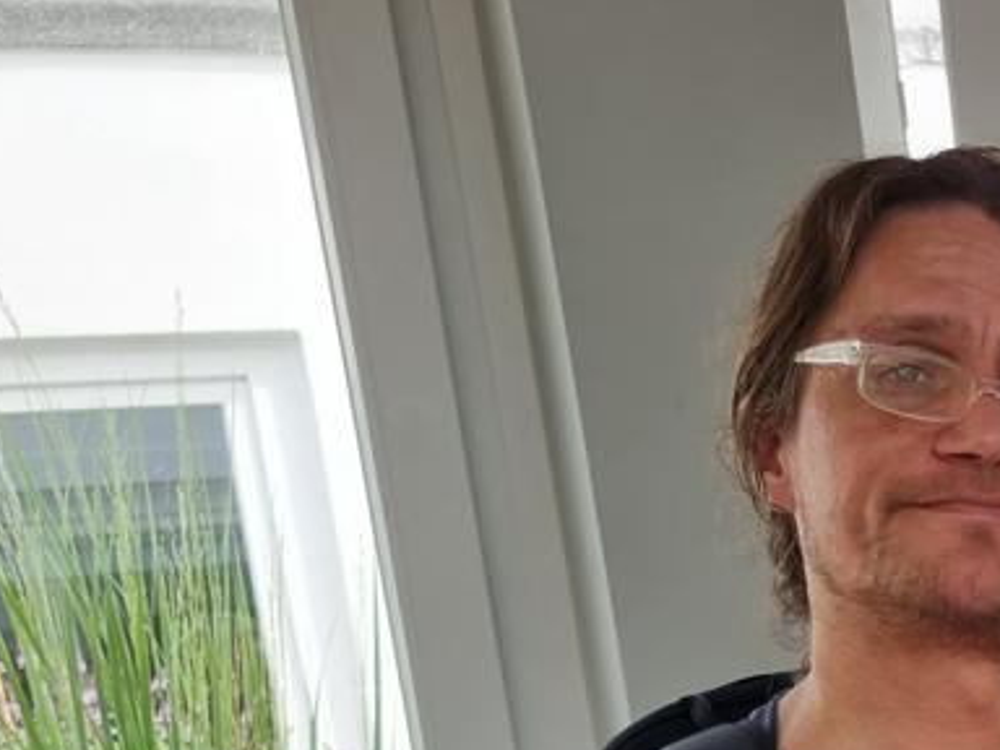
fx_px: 1849
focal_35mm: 64
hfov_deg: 26.9
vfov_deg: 21.5
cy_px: 867
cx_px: 1190
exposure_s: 1/100
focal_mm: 6.7
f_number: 1.8
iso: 50
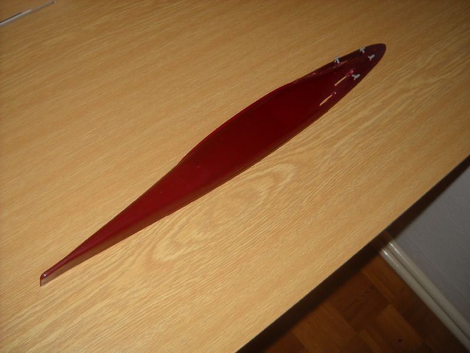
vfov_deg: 35.1
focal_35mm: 41
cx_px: 235
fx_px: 557
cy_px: 176
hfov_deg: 45.8
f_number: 3.1
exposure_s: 1/30
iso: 64
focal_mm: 6.72
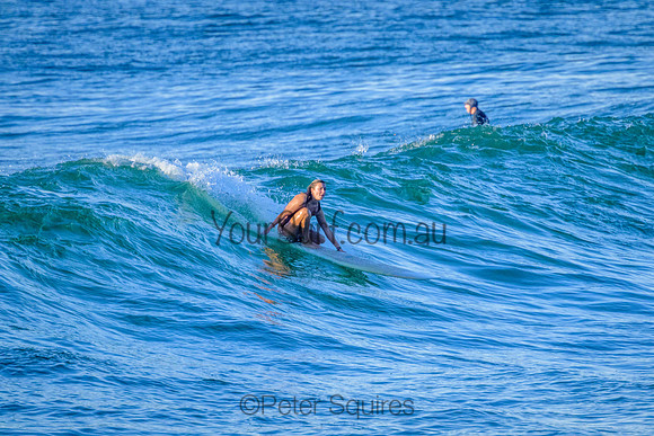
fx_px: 15652
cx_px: 352
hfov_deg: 2.4
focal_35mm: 861
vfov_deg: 1.6
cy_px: 226
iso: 2200
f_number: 11
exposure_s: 1/2000
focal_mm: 800
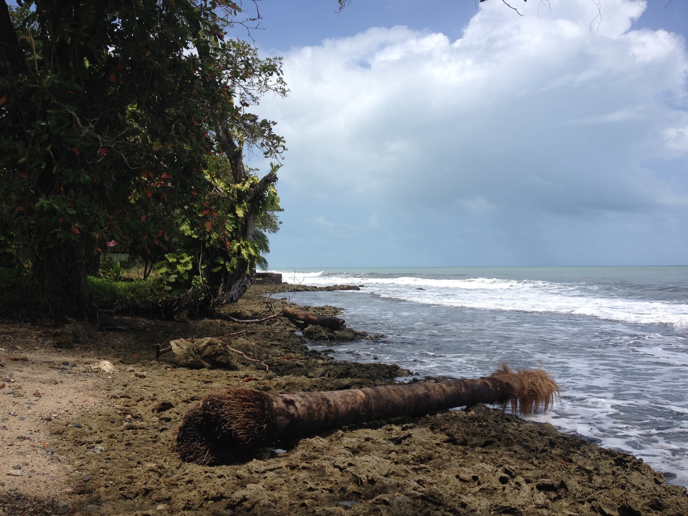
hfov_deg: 52.6
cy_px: 258
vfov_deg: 40.7
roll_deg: +0.5
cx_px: 344
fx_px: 696
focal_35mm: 35
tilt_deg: -2.4
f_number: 2.4
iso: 50
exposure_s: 1/2123
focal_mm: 4.28
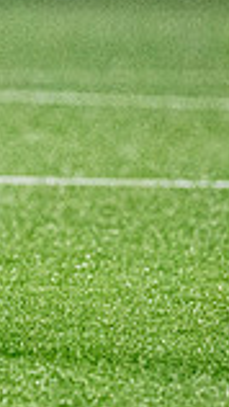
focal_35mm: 1168
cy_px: 174
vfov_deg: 1.8
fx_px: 12595
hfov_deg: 1.0
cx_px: -129
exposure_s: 1/1000
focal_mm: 180
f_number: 2.8
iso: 8000
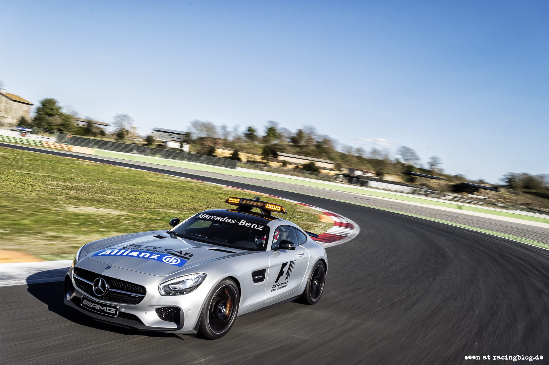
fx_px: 533
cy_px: 182
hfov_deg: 54.5
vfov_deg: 37.8
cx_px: 274
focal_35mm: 35
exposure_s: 1/50
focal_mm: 35
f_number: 10
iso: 100
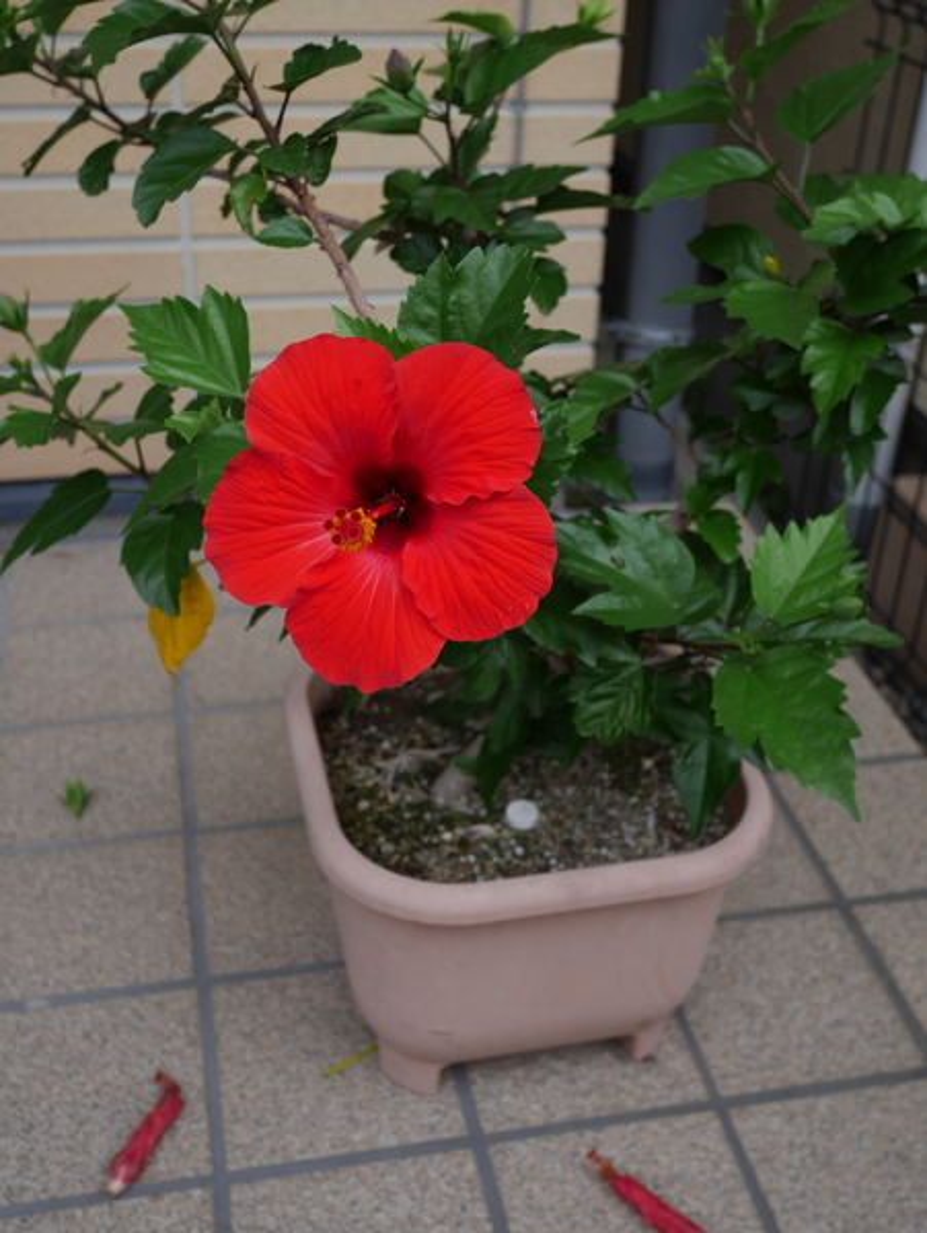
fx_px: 1426
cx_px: 464
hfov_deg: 36.0
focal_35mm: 40
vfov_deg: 46.8
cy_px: 616
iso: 200
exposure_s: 1/100
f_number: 4.6
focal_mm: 20
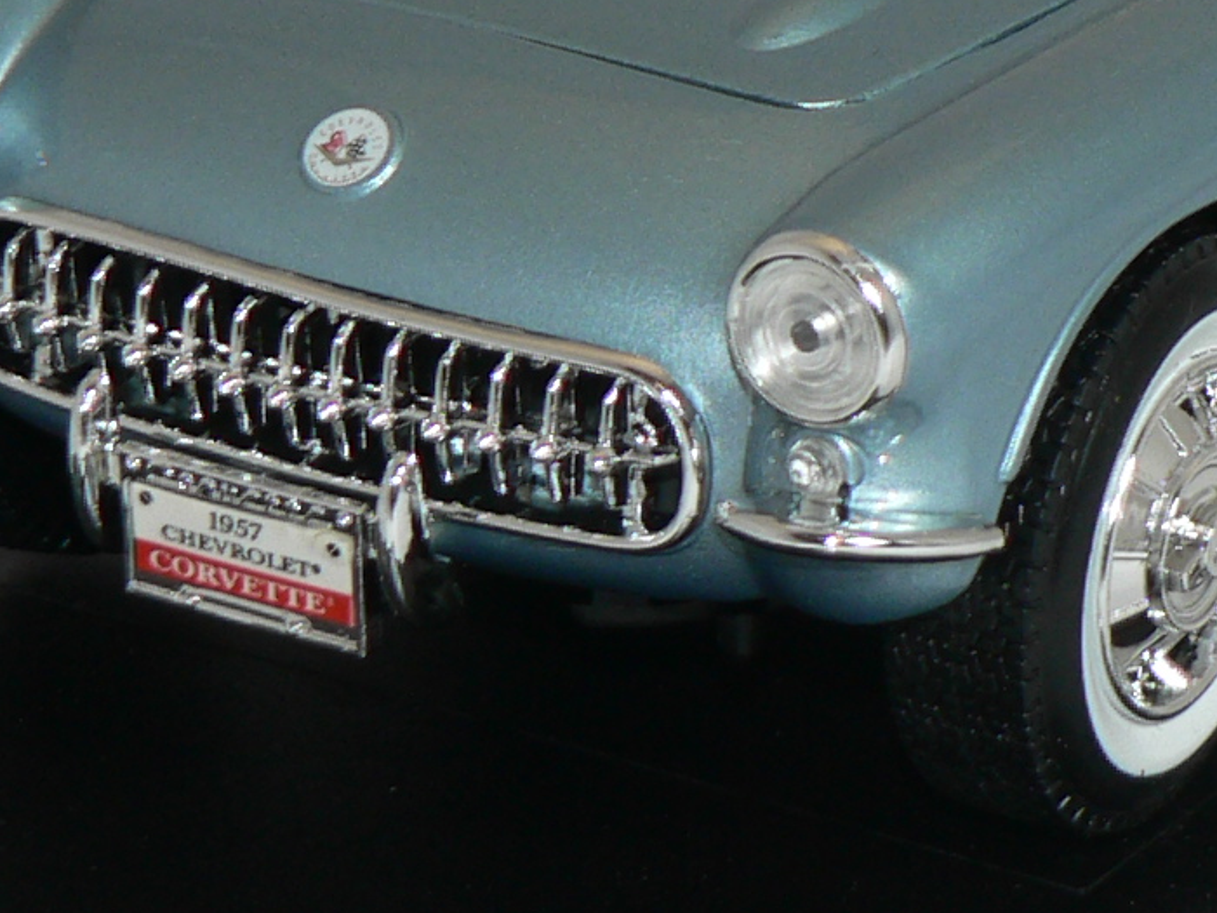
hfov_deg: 9.3
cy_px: -122
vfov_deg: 7.0
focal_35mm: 212
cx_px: 946
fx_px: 7453
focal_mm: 9.6
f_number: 3.2
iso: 80
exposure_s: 1/60
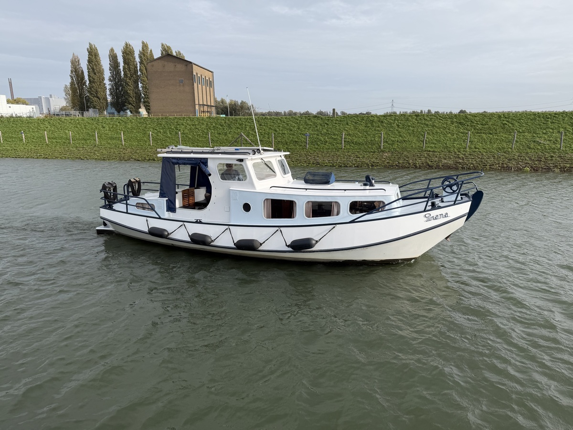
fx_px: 397
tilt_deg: -13.0
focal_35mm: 24
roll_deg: +1.2
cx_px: 286
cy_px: 215
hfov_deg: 71.6
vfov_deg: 56.8
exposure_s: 1/3759
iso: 80
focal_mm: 6.76
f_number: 1.78
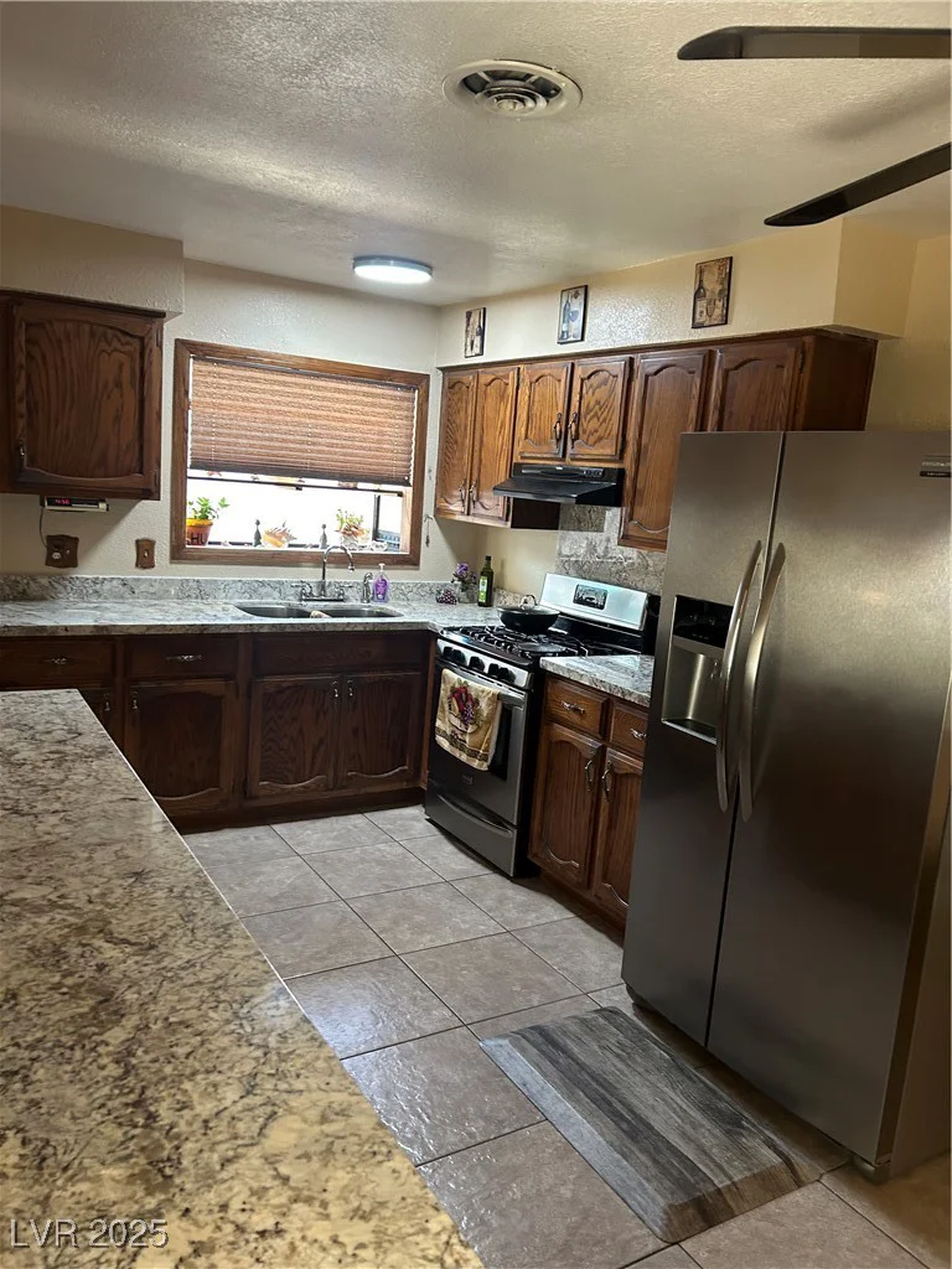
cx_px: 476
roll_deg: -4.8
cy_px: 634
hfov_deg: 53.1
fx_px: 953
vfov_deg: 67.3
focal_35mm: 26
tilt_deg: -9.4
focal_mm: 5.7
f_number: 1.5
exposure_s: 1/60
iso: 200
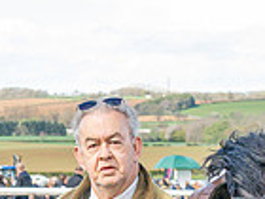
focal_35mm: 241
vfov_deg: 6.0
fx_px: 1845
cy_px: 368
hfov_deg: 8.2
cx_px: 237
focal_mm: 35
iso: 400
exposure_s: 1/640
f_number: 5
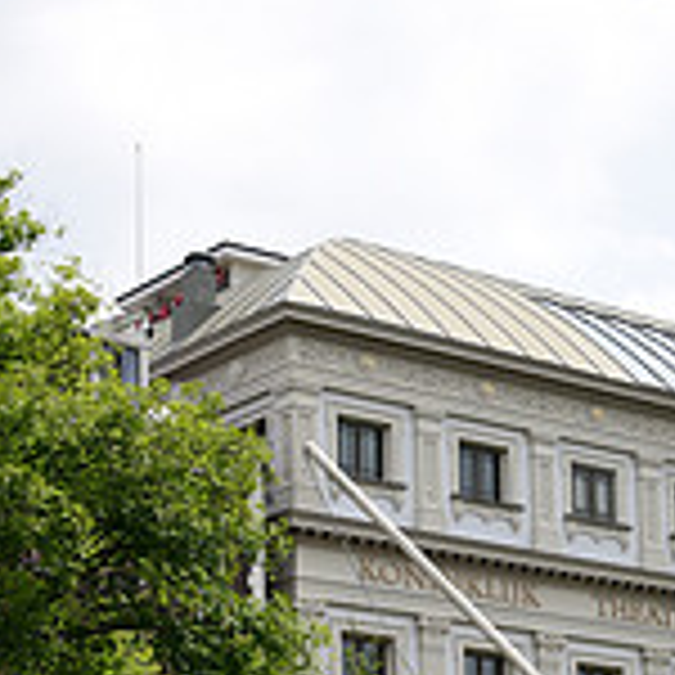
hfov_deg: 14.9
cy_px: 812
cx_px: 666
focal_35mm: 115
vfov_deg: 14.7
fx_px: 2537
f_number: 11
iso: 125
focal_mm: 35
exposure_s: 1/160
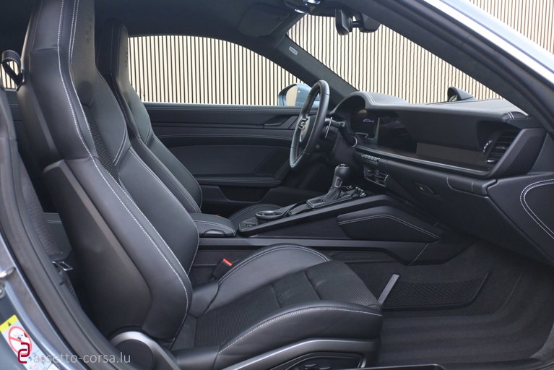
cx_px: 277
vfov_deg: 40.9
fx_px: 496
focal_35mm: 32
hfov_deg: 58.3
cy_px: 185
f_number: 4
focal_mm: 21.5
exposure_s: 1/30
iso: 1400
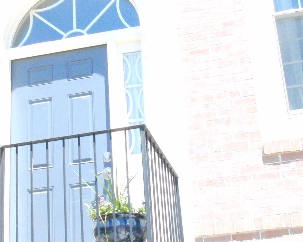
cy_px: 115
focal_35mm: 79
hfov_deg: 24.0
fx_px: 709
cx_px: 88
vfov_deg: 19.4
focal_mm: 7.3
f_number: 4.7
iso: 1600
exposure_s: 1/2000
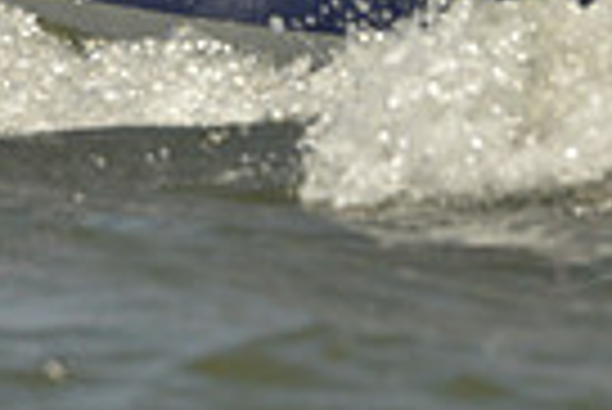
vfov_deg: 0.8
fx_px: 29016
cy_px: -453
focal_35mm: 1705
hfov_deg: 1.2
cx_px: 310
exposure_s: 1/1600
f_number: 8
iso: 280
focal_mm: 400
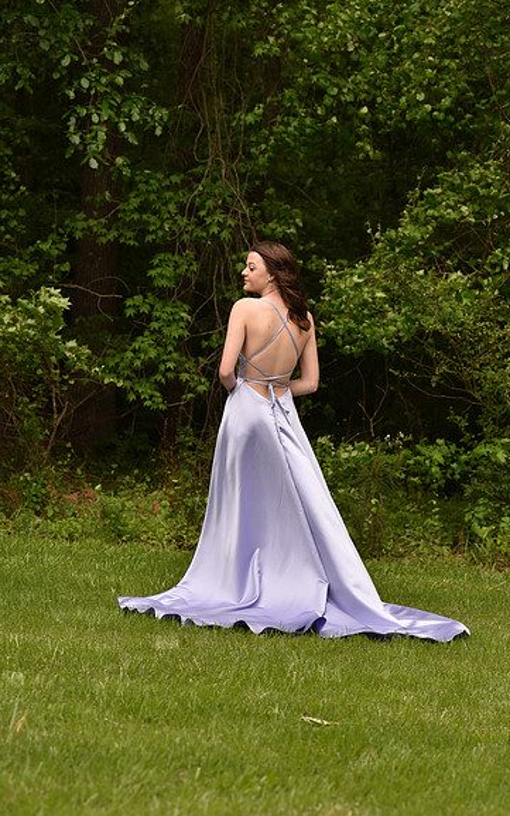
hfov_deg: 15.0
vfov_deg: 23.8
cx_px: 263
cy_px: 408
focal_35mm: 87
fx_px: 1936
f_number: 6.3
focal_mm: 85
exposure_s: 1/320
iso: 200
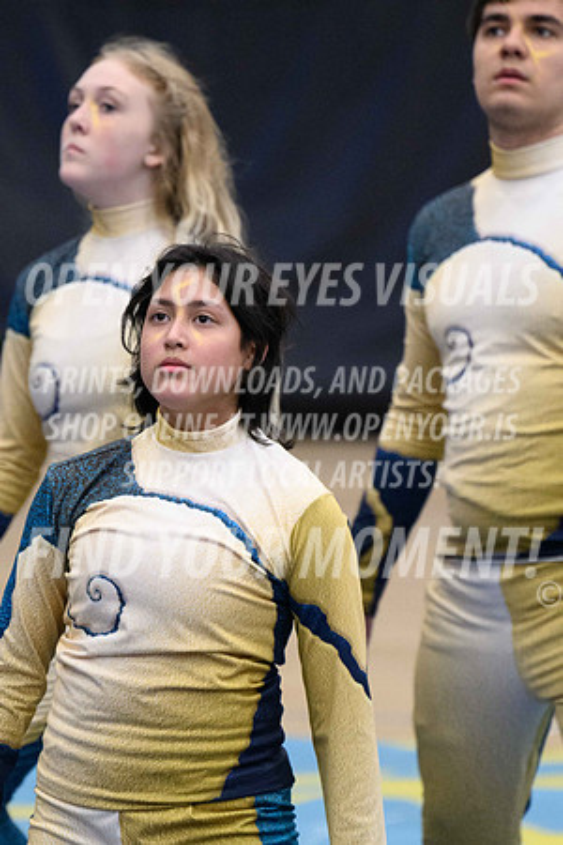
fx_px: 14074
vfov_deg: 3.4
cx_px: 282
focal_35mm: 600
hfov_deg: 2.3
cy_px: 422
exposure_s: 1/250
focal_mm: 400
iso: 6400
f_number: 5.6
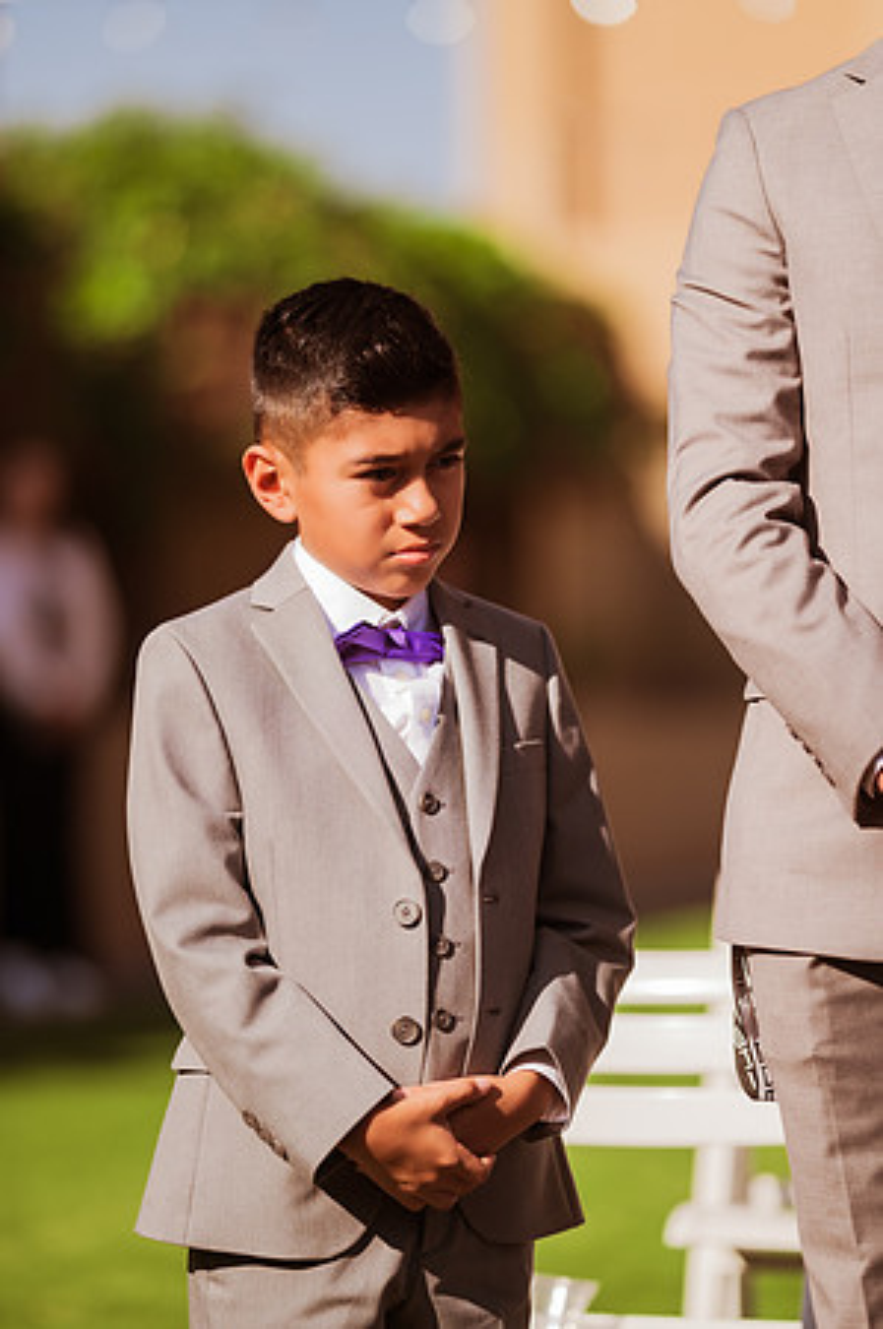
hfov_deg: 10.1
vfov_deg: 15.2
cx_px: 442
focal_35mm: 135
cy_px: 664
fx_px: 4978
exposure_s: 1/4000
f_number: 1.8
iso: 125
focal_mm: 135
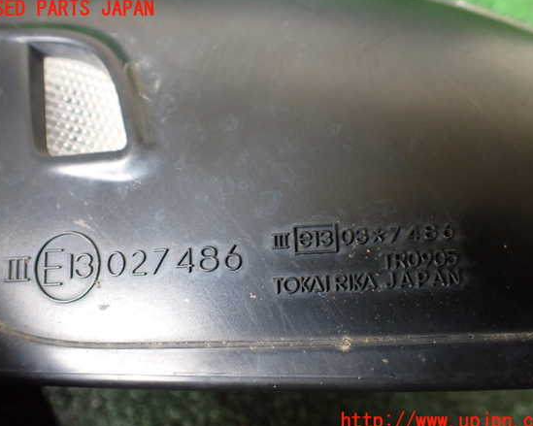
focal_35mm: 32
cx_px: 269
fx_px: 505
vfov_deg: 45.8
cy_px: 215
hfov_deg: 55.7
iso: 500
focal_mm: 5.4
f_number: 2.3
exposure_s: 1/125
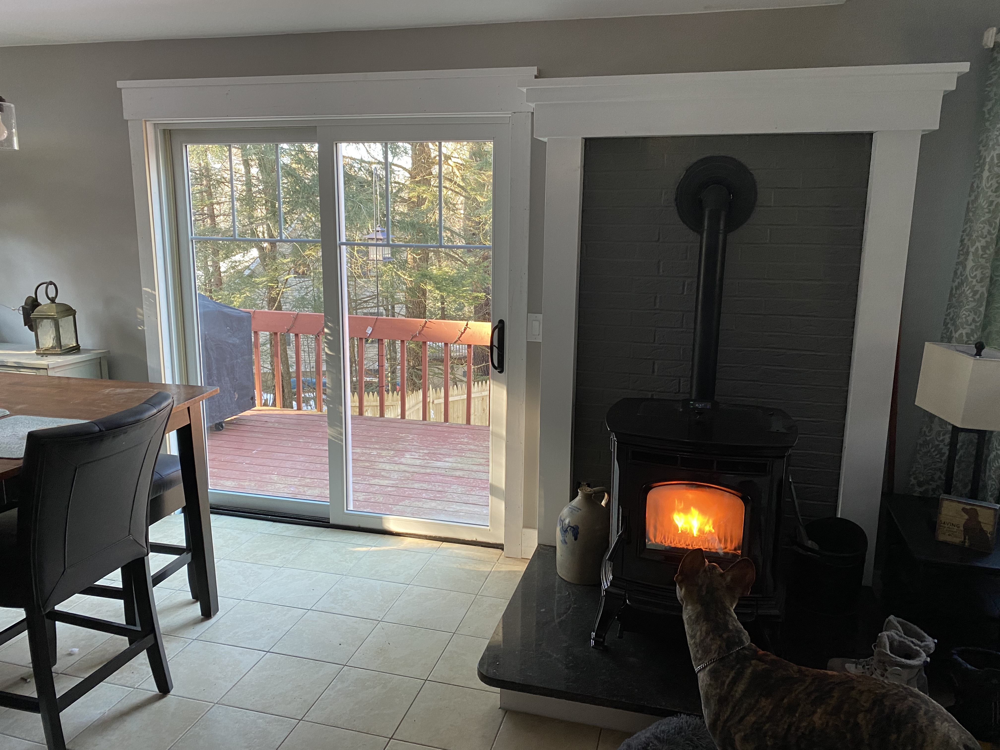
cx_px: 500
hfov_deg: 67.3
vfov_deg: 53.1
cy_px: 375
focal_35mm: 26
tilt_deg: -10.0
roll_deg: -0.7
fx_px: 751
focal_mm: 4.25
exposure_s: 1/60
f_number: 1.8
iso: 160
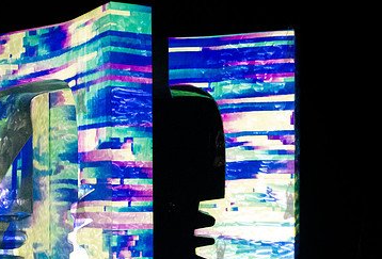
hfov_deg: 26.3
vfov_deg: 18.0
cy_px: 217
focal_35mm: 76
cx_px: 112
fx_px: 811
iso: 10000
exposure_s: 1/100
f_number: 2.8
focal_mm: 28
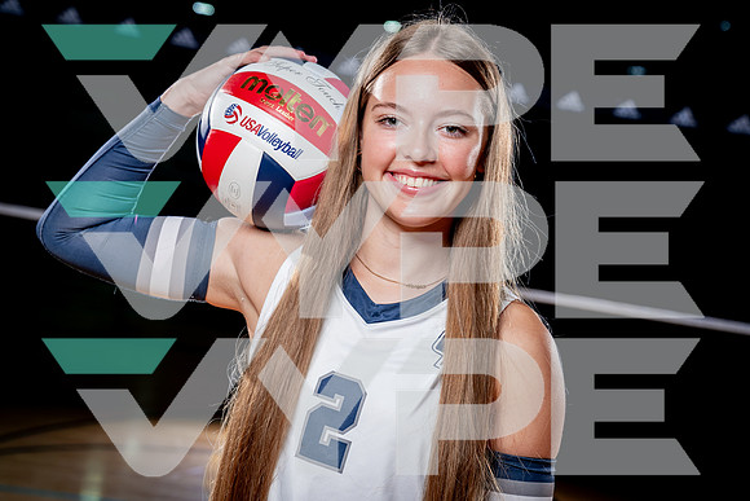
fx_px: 1545
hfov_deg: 27.3
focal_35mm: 74
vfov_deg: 18.4
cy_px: 250
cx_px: 375
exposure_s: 1/250
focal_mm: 70
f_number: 5.6
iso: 250
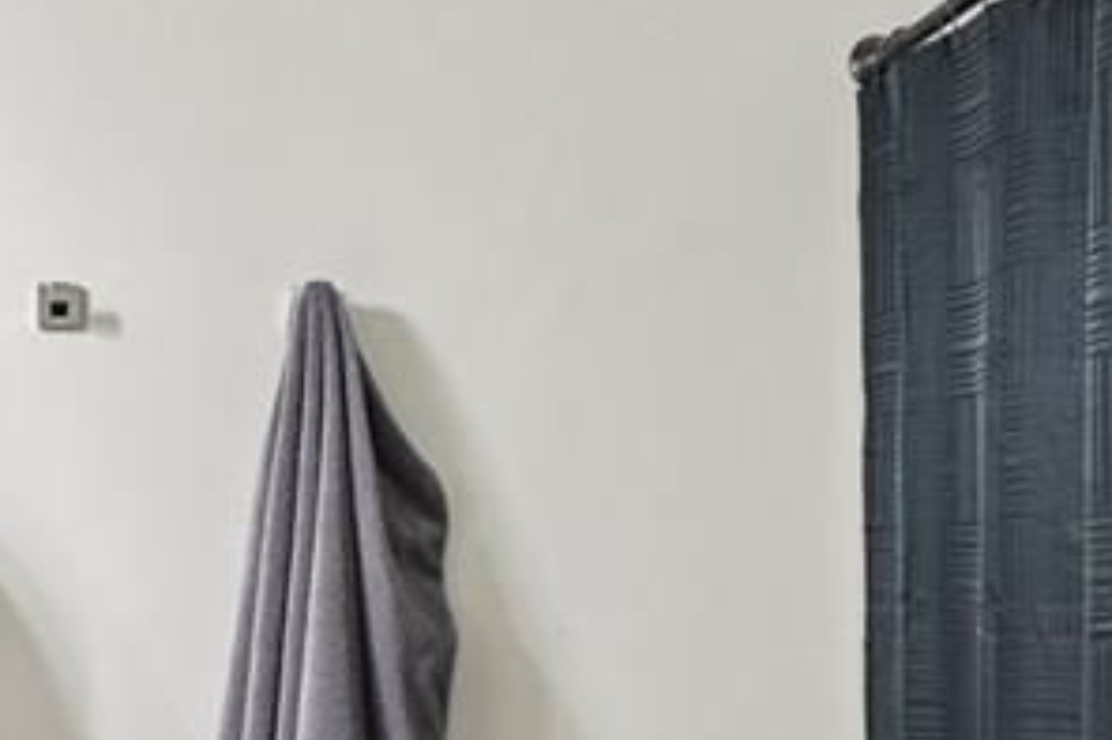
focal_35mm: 46
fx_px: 1420
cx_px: 75
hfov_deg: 39.2
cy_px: 620
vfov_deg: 28.4
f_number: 8
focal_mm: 17
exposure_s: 1/8
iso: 400
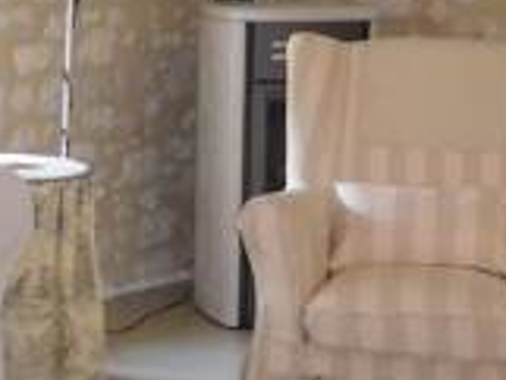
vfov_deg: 11.9
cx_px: -134
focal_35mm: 124
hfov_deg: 15.2
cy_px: 66
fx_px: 1814
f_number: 3.4
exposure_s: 1/30
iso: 560
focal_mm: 4.5
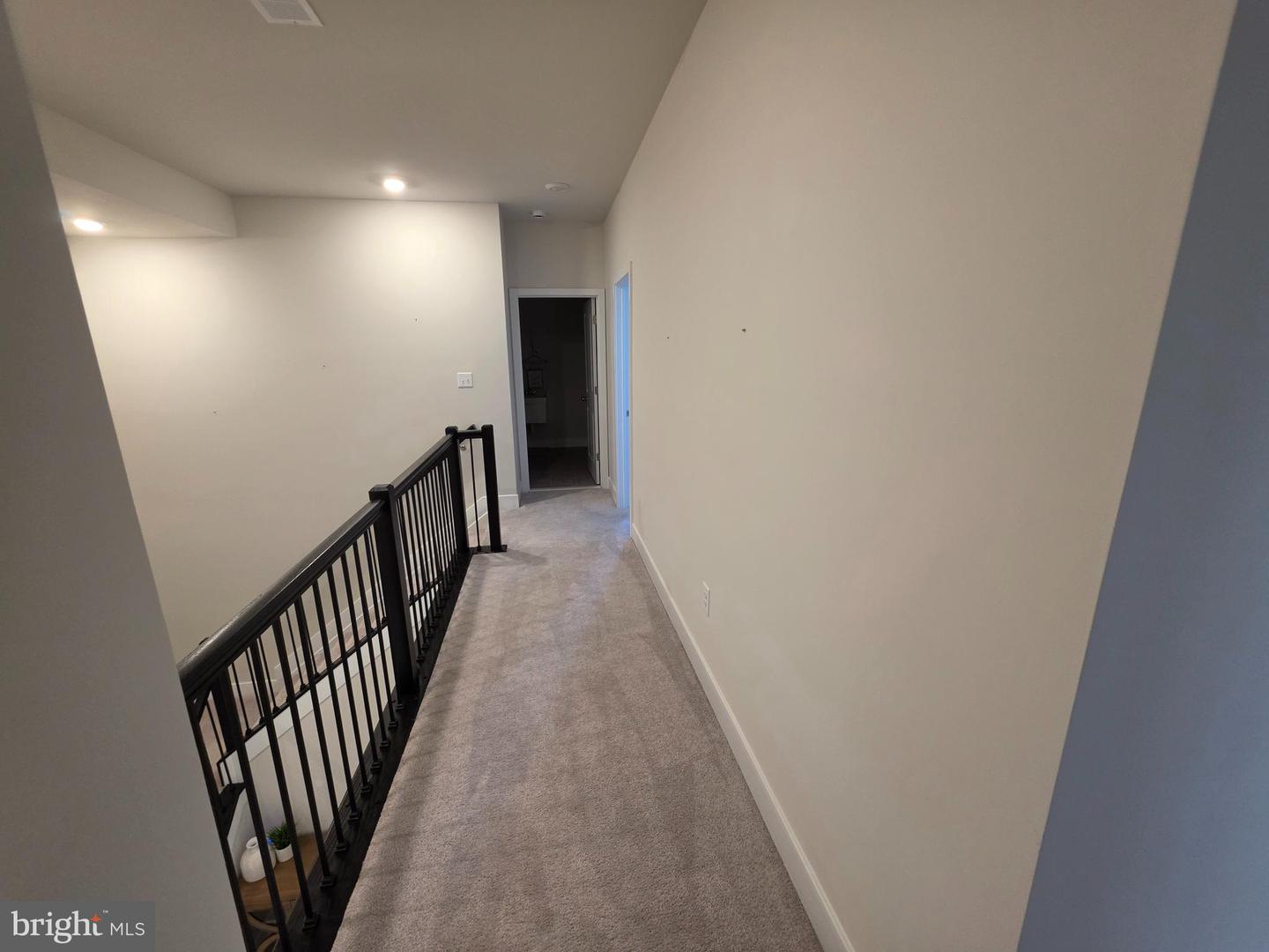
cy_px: 476
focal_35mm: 13
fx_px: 477
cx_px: 634
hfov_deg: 106.2
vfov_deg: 89.9
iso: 200
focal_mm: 2.2
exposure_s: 1/60
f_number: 1.9
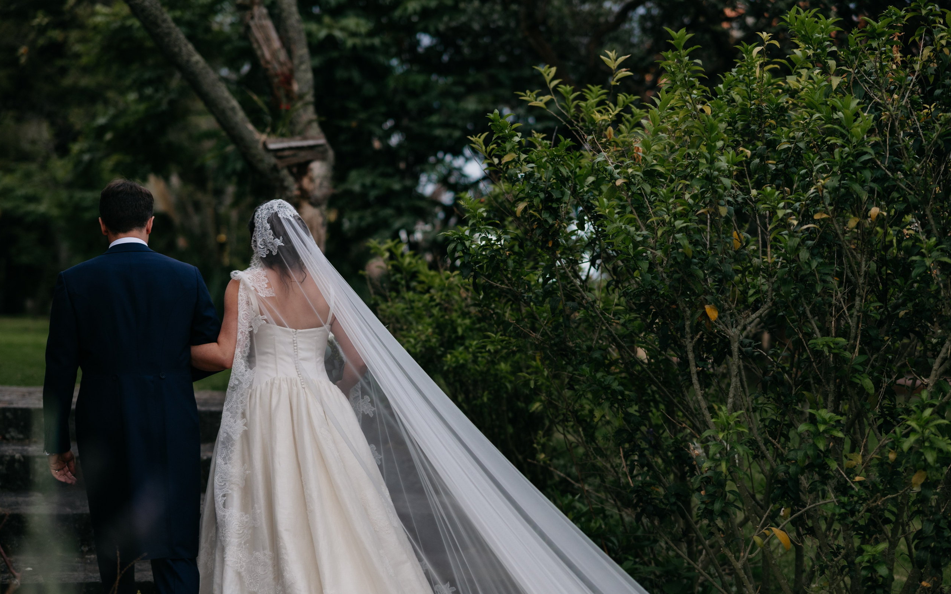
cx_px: 476
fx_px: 2255
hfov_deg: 23.8
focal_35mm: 87
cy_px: 314
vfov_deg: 15.0
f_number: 2
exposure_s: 1/500
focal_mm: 85
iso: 500
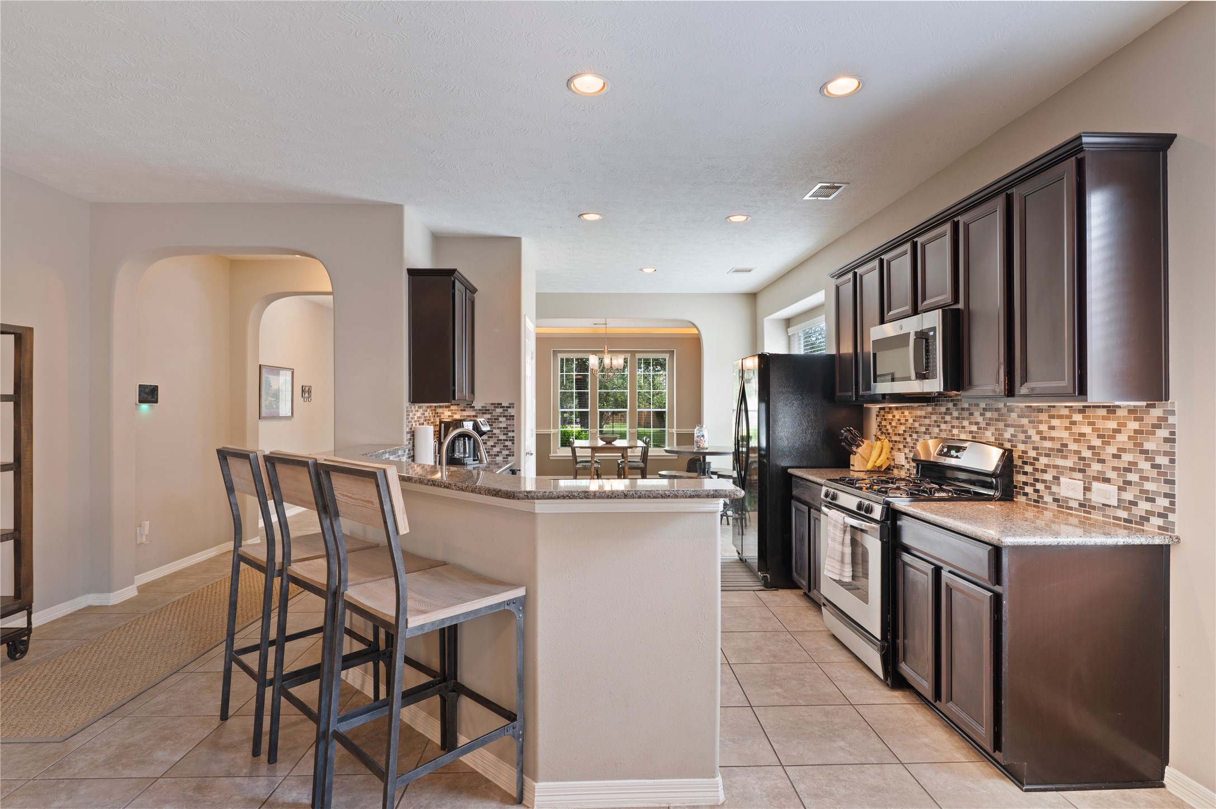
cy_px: 404
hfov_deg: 86.9
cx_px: 608
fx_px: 641
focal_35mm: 19
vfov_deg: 64.5
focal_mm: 19
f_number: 6.3
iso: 125
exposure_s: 1/2
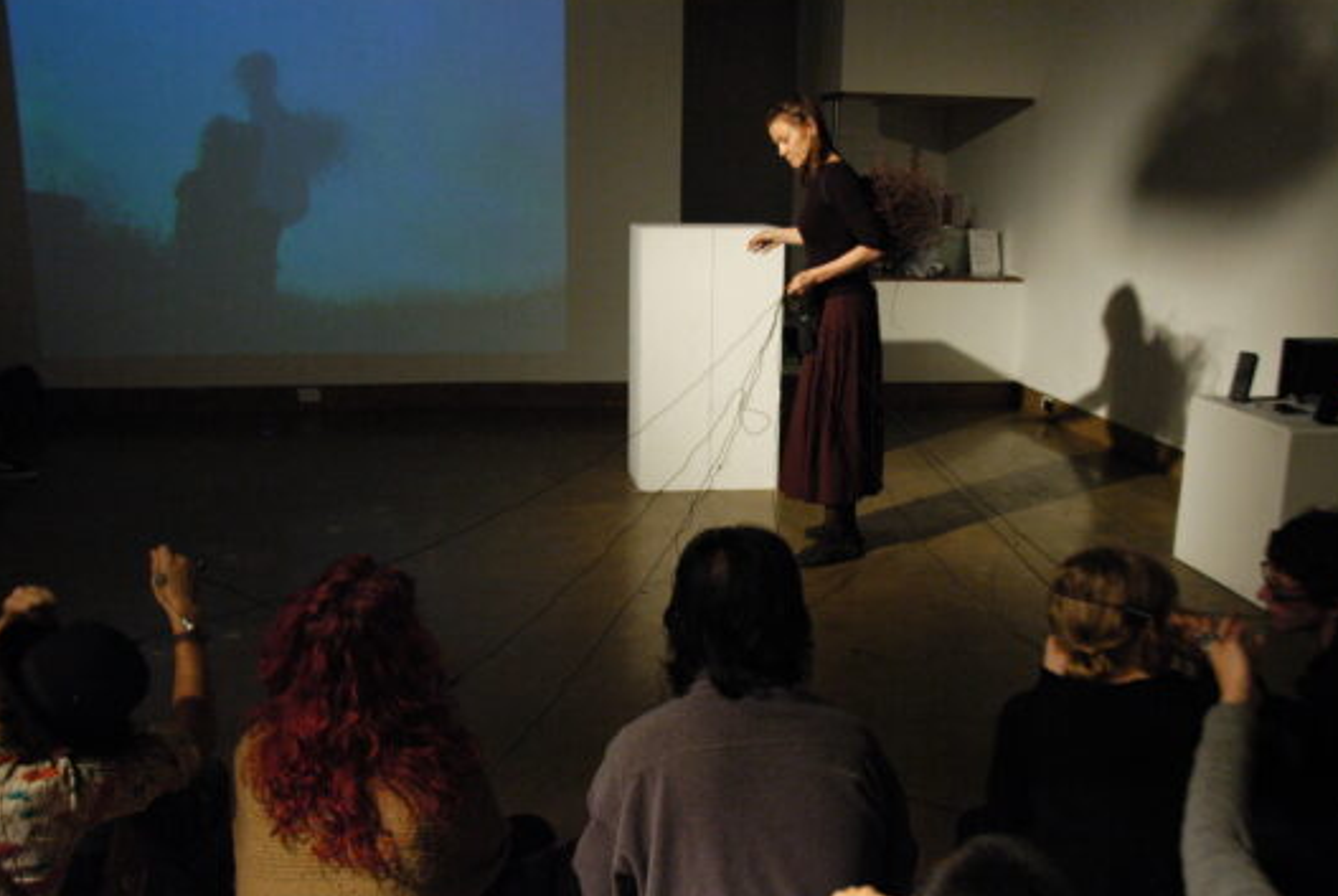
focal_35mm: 36
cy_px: 473
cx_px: 682
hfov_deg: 53.1
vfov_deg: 37.0
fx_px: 1340
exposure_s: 1/30
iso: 1600
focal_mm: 22
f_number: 3.8
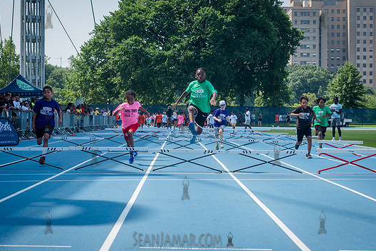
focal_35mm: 96
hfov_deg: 21.2
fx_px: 1003
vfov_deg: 14.3
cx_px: 186
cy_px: 129
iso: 400
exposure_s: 1/800
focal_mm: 80
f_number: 7.1
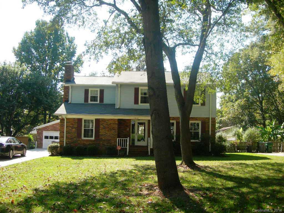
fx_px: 312
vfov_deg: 37.7
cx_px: 142
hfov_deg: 49.0
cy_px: 106
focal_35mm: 38
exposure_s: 1/288
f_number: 2.8
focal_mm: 7.8
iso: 50
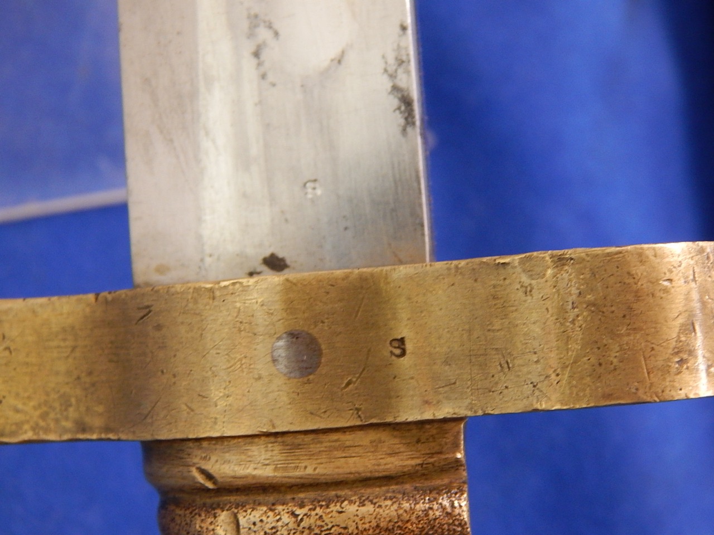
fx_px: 1547
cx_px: 357
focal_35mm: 75
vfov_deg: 19.6
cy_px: 268
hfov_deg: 26.0
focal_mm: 13.5
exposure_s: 1/13
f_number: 4.2
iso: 400
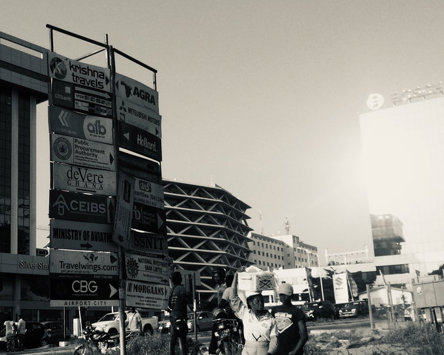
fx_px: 657
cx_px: 101
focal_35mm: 50
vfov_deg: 30.2
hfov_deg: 36.3
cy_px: 194
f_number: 2.2
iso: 32
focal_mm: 4.15
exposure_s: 1/1208
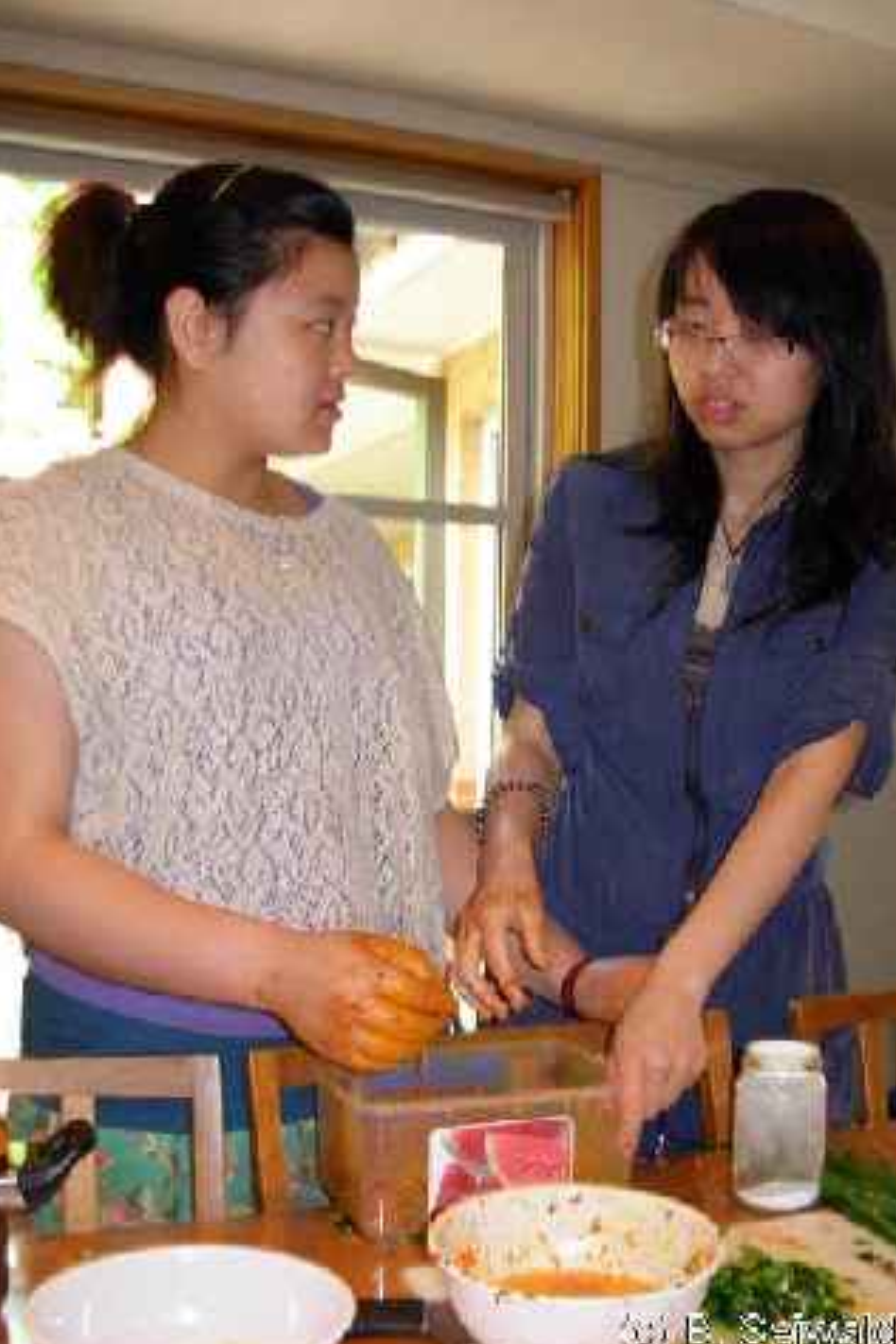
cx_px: 499
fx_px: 1493
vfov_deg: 48.5
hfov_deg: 33.4
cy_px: 678
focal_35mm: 40
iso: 79
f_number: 2.9
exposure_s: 1/22.6
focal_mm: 6.3
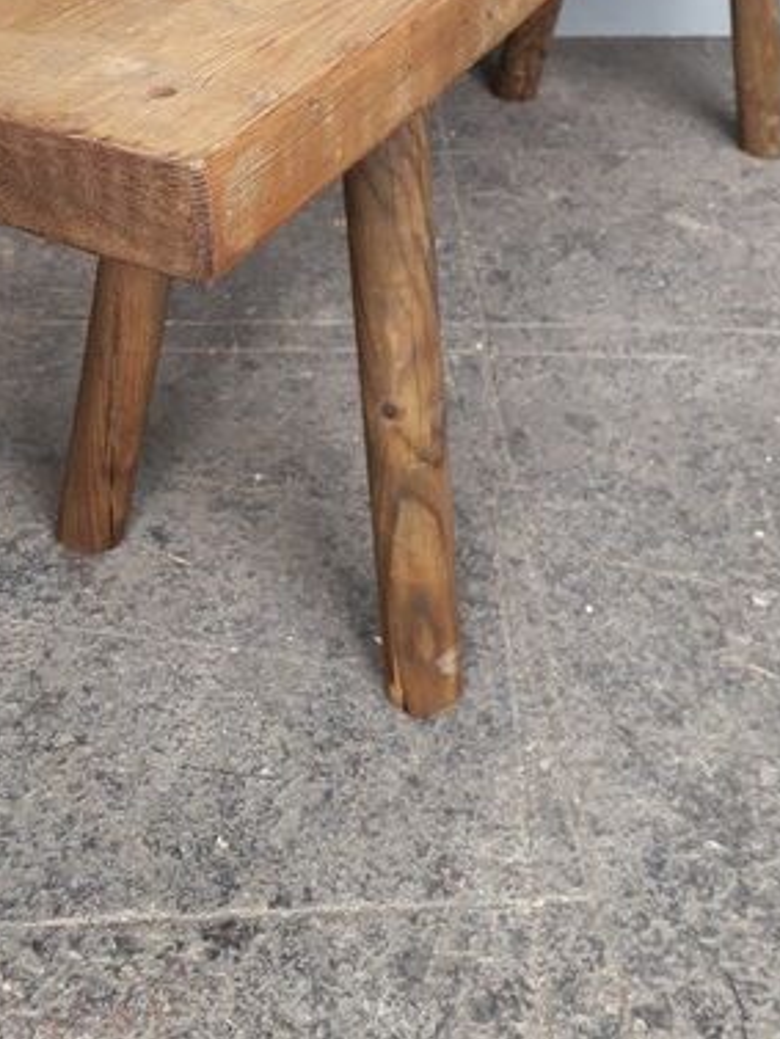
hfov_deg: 33.4
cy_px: 215
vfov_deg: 42.0
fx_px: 1291
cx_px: 281
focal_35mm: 43
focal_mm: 3.6
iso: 80
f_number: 1.9
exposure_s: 1/50
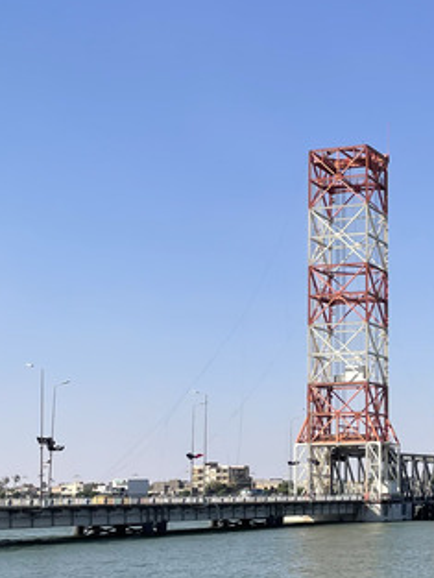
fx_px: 1203
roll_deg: -0.7
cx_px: 401
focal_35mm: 72
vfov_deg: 26.9
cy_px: 361
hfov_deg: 20.0
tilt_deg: +6.0
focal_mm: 4.2
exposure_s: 1/4000
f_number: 1.6
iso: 32
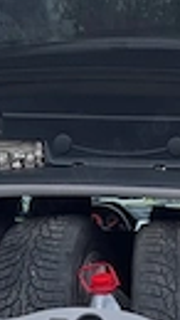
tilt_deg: -21.0
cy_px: 394
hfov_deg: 14.3
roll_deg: +1.7
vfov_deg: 23.0
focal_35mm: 84
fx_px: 714
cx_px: 141
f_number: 1.6
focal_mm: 5.1
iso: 200
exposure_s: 1/60
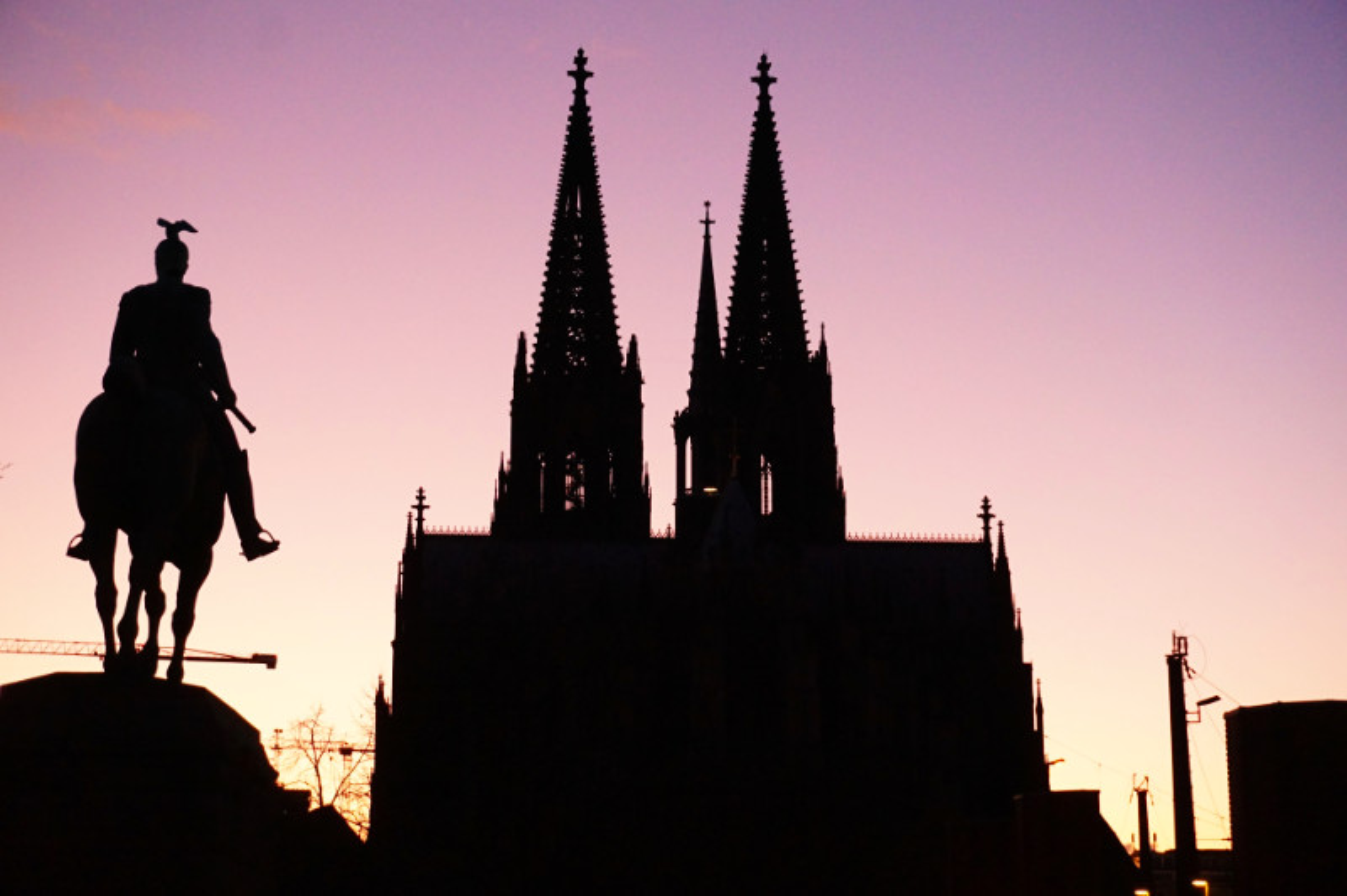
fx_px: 2355
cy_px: 448
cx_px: 674
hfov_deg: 31.9
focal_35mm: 63
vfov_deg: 21.5
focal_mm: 42
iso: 2500
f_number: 5.6
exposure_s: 1/80
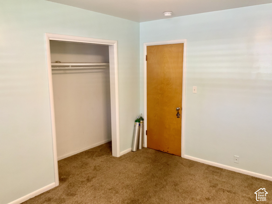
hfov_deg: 61.7
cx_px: 136
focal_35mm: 29
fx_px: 228
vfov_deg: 48.2
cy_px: 102
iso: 160
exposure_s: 1/60
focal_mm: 3
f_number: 1.8
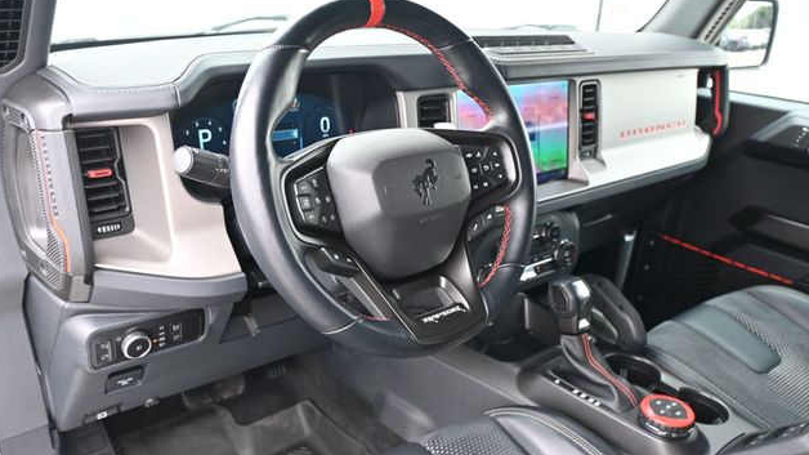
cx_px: 407
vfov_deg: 36.6
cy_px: 258
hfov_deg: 61.0
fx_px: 686
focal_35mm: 32
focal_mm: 20
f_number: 3.8
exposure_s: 1/125
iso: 450
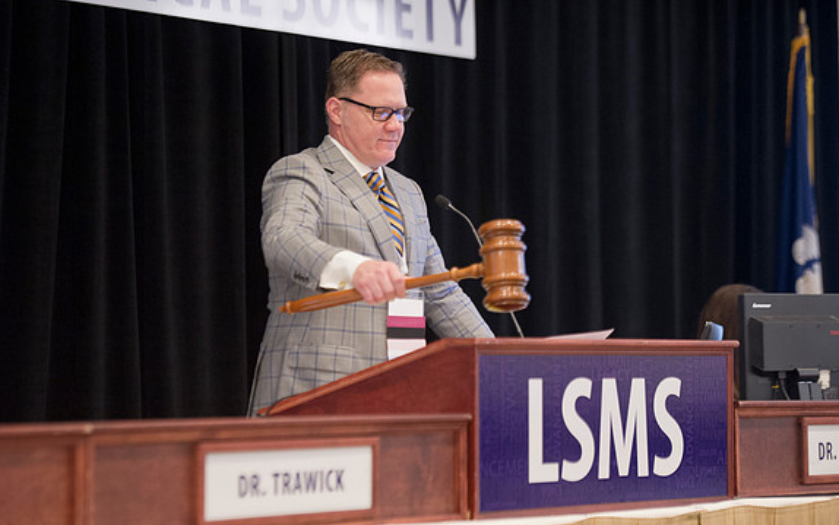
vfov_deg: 12.1
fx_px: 2470
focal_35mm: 108
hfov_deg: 19.3
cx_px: 418
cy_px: 281
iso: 1600
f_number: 2.8
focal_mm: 105
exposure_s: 1/80
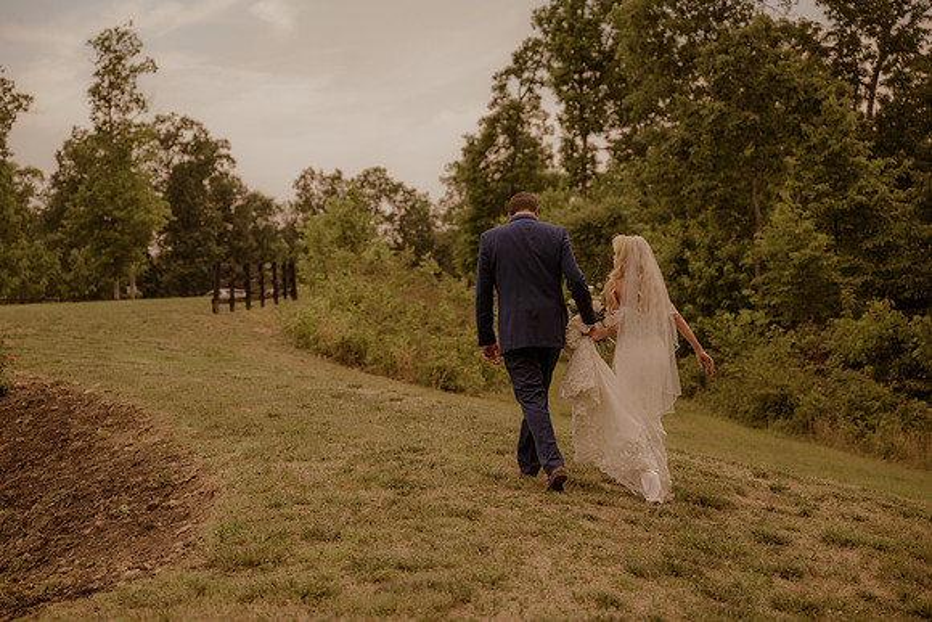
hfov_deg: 28.8
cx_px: 466
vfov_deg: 19.5
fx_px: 1813
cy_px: 311
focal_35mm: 70
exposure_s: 1/1250
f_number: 3.2
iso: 1000
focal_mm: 70
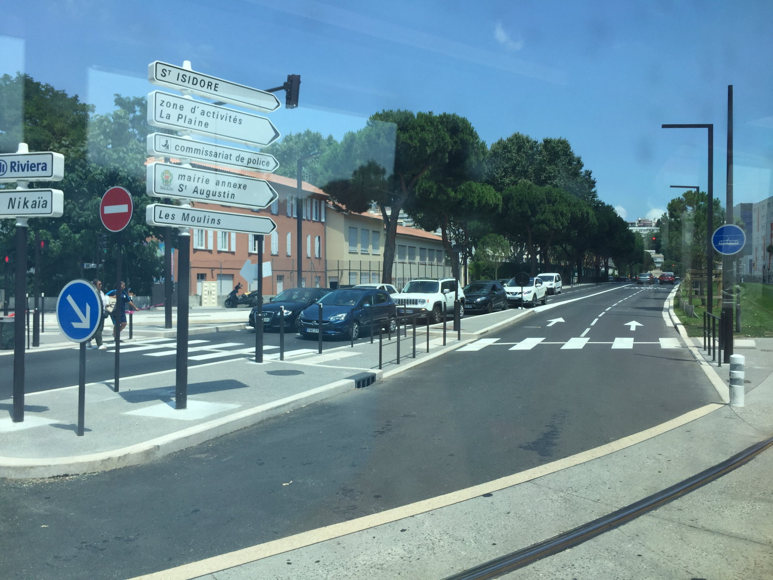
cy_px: 290
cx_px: 386
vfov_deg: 48.2
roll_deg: +0.5
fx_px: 648
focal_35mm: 29
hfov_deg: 61.7
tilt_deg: +2.9
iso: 32
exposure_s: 1/920
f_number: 2.2
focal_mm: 4.15
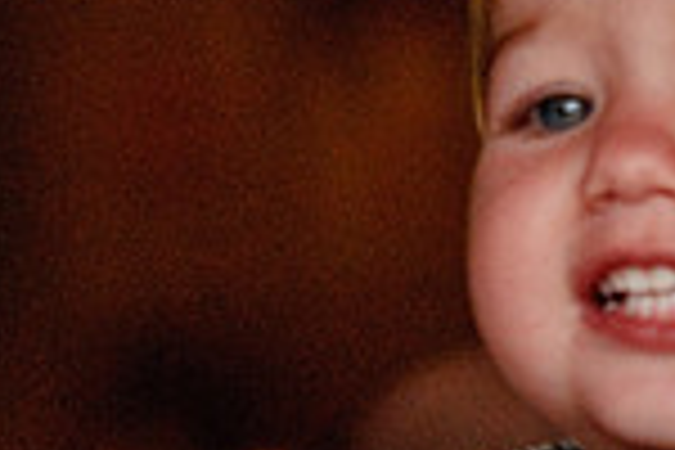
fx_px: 9993
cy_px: 446
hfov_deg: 3.9
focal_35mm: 533
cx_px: 594
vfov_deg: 2.6
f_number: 2.8
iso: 800
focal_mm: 92
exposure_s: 1/640
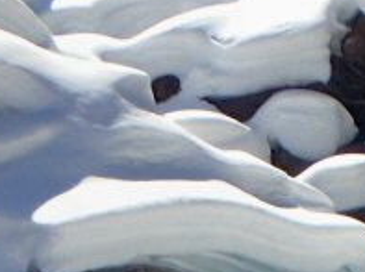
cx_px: 142
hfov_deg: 2.9
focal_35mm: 678
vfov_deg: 2.2
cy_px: 705
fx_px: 7136
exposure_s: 1/320
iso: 100
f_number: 6.3
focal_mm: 18
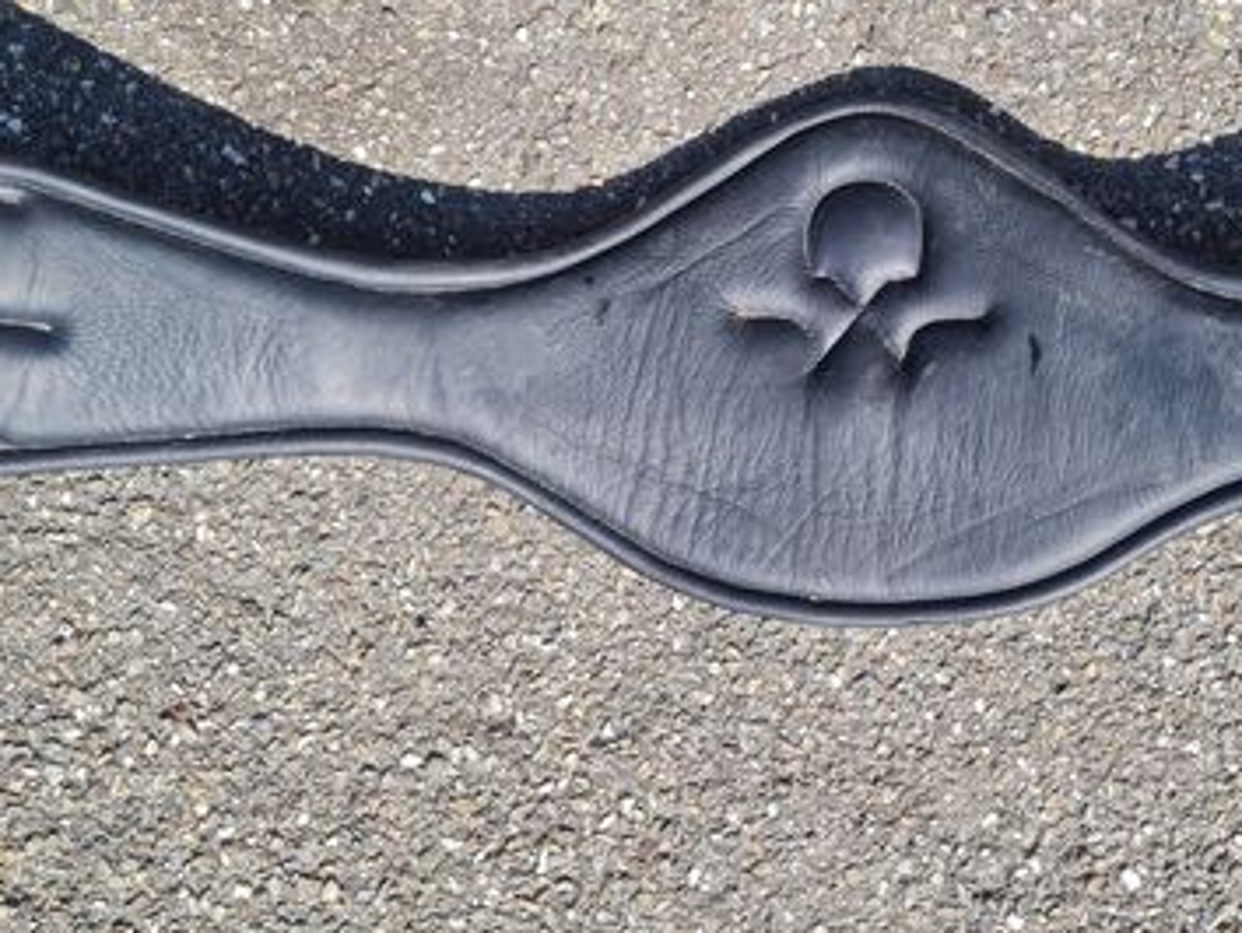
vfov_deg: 30.9
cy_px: 403
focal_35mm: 47
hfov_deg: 40.0
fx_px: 1687
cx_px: 803
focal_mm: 5.4
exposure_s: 1/1052
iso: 50
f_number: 1.8
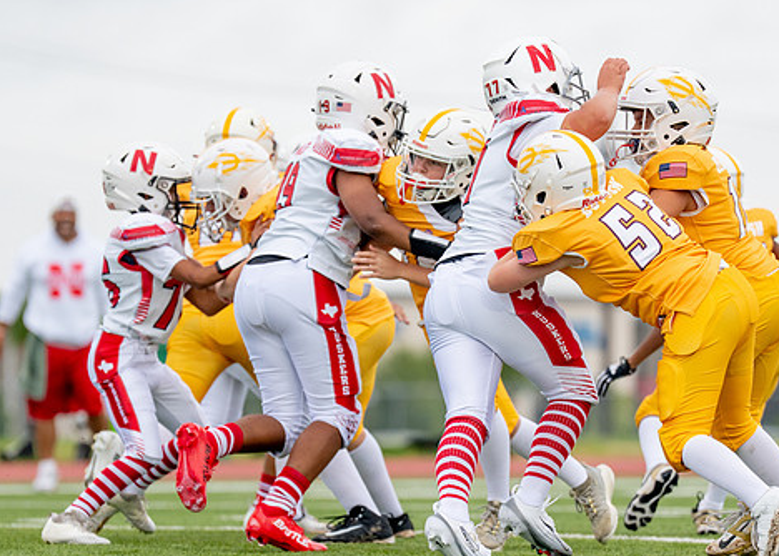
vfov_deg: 3.6
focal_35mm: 400
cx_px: 393
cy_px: 378
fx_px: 8847
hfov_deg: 5.0
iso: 500
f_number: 2.8
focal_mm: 200
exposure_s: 1/2000
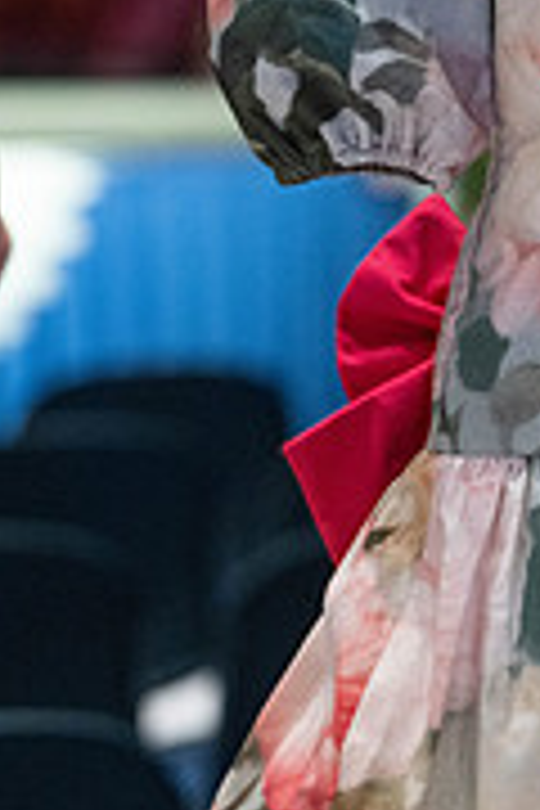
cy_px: 238
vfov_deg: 11.7
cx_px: 670
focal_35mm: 175
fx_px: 3937
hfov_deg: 7.8
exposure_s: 1/320
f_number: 3.2
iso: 5000
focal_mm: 70
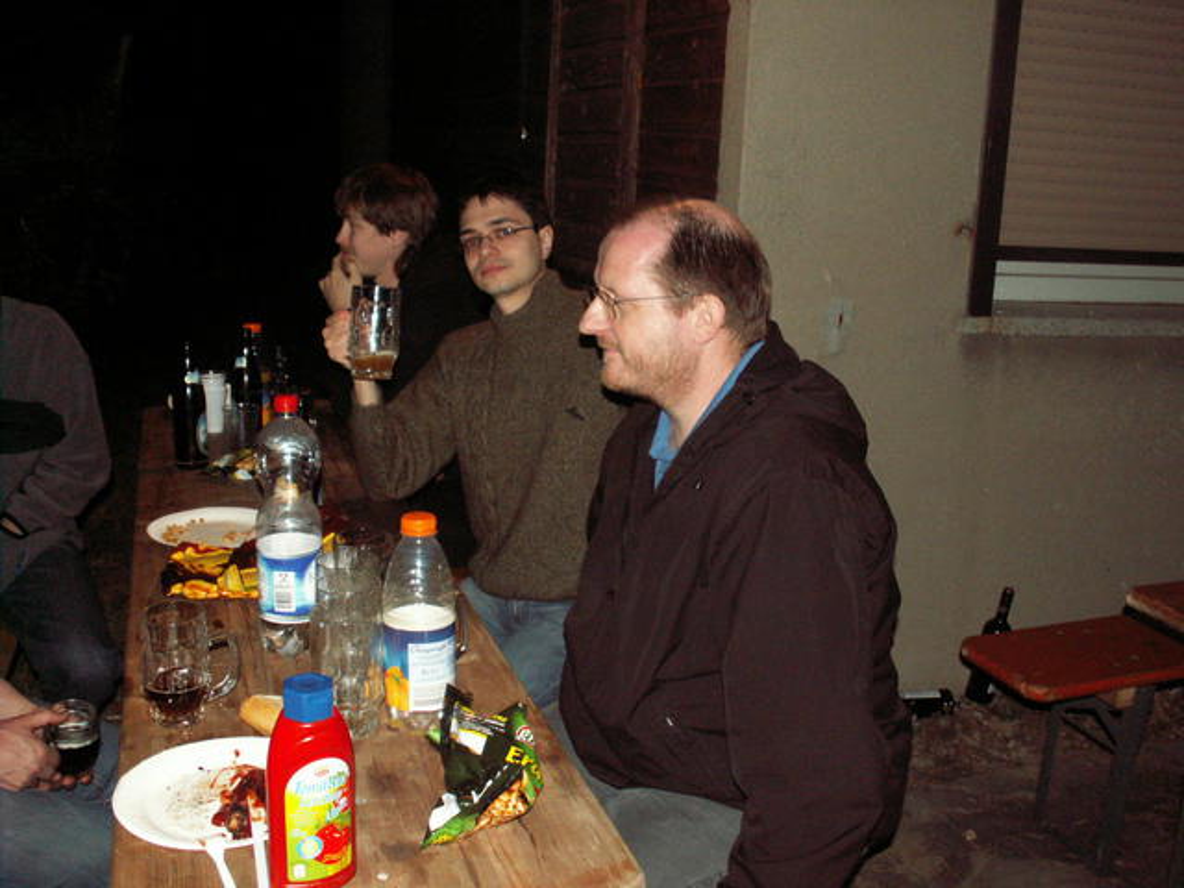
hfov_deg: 52.6
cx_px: 592
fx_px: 1197
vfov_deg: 40.7
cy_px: 444
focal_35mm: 35
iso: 160
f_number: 2.8
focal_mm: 5.86
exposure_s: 1/40
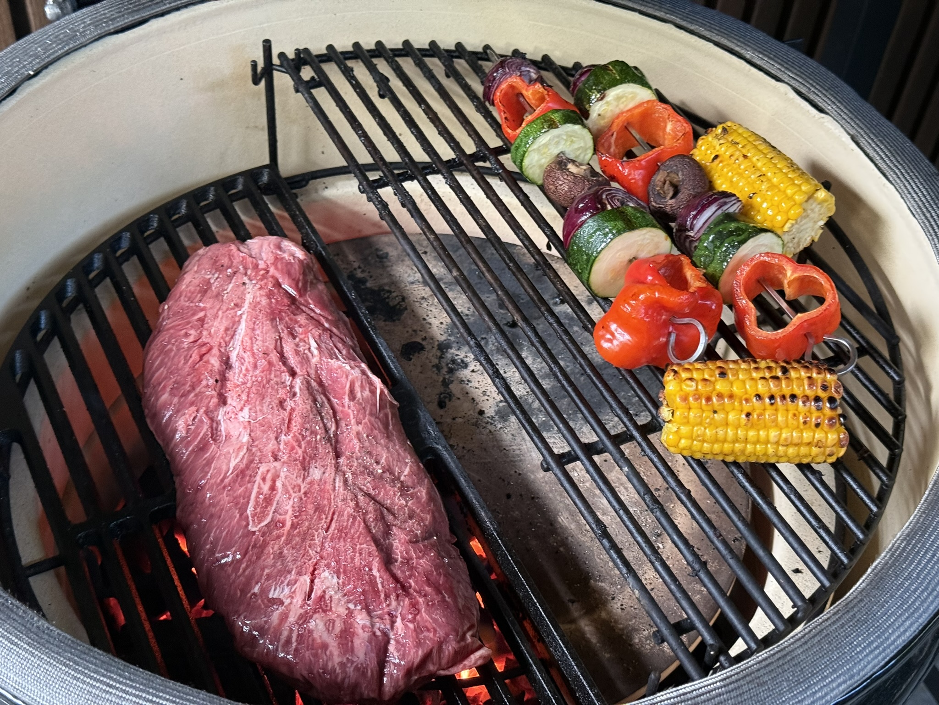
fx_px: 1302
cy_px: 352
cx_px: 470
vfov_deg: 30.3
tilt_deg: -46.3
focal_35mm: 48
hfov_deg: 39.7
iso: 250
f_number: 1.78
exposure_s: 1/60
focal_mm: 6.76
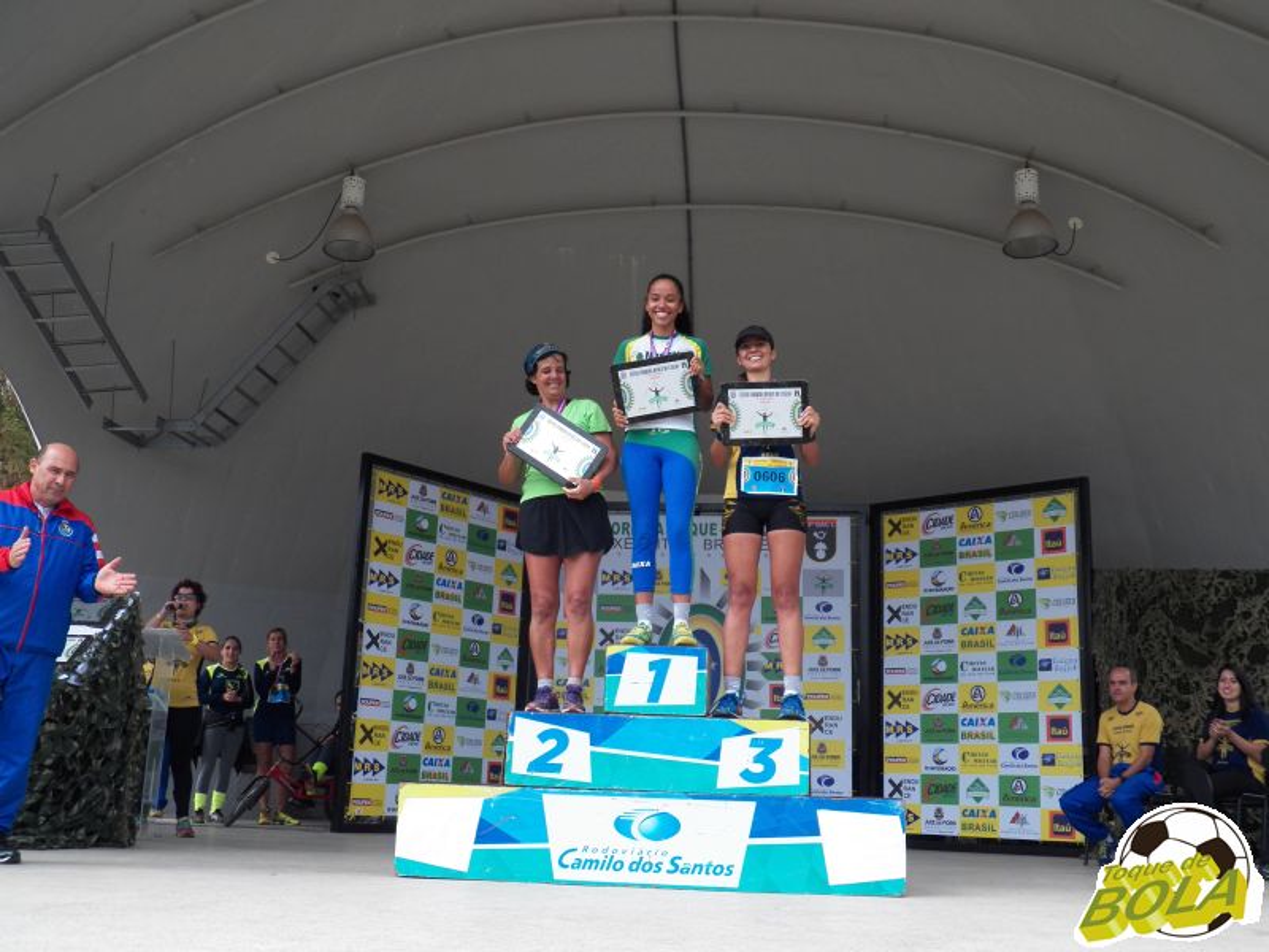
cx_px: 634
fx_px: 1283
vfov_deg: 40.7
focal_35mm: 35
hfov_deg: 52.6
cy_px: 476
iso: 125
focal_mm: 6.3
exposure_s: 1/1000
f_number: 2.8
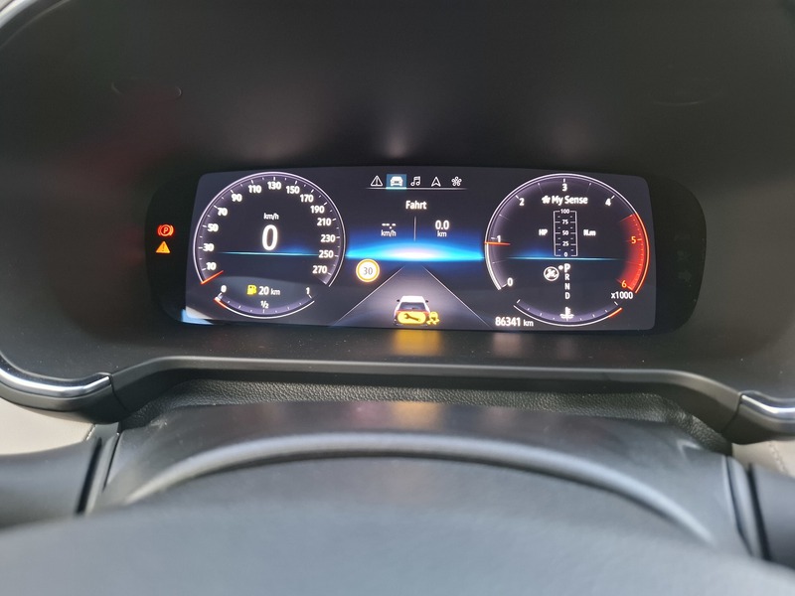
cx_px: 398
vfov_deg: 58.9
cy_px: 298
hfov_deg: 73.9
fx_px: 528
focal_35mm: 23
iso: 320
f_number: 1.8
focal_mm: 5.54
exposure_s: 1/33
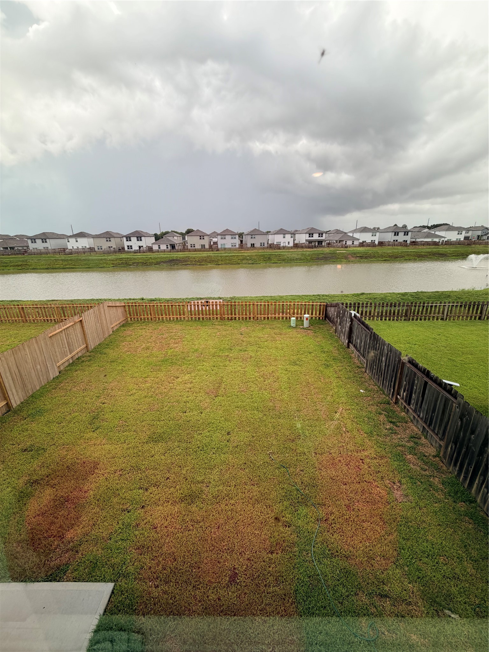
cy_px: 326
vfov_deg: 102.1
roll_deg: +0.5
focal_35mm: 14
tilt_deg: -18.6
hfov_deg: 85.7
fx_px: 264
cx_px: 244
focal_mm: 2.22
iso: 40
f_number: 2.2
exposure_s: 1/694
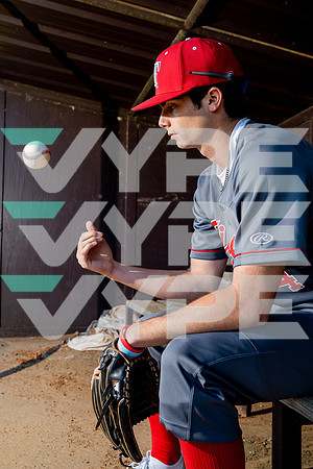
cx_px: 156
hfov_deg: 37.9
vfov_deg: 54.4
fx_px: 456
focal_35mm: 35
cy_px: 234
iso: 200
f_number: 5.6
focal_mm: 35
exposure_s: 1/250
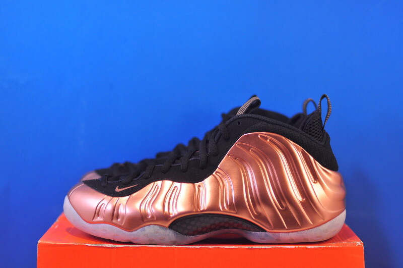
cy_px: 134
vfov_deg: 18.1
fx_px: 838
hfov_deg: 27.0
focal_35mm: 75
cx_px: 202
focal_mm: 50
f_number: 2.2
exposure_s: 1/320
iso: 250
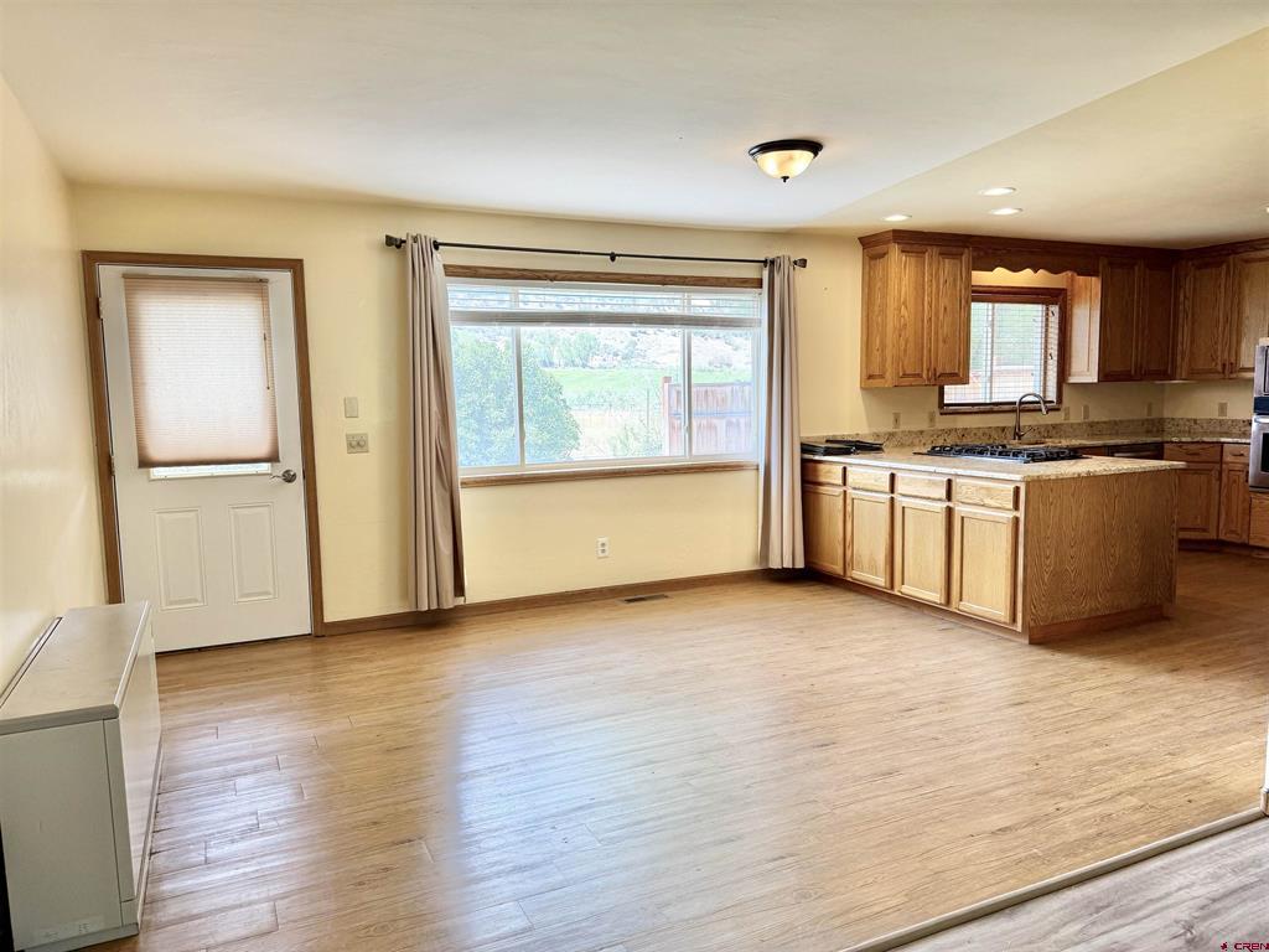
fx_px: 880
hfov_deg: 71.6
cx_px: 634
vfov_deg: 56.8
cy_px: 476
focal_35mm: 24
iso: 80
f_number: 1.78
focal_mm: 6.76
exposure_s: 1/200
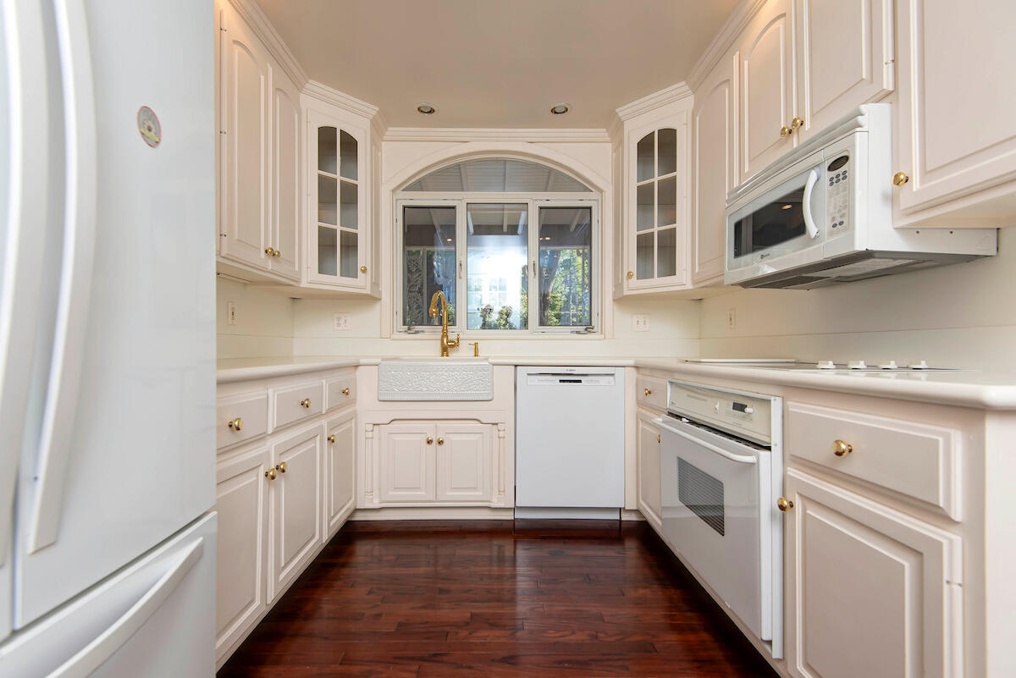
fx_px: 452
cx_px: 508
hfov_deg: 96.7
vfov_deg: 73.8
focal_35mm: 16
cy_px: 339
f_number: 6.7
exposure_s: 1/90
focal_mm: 16
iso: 200
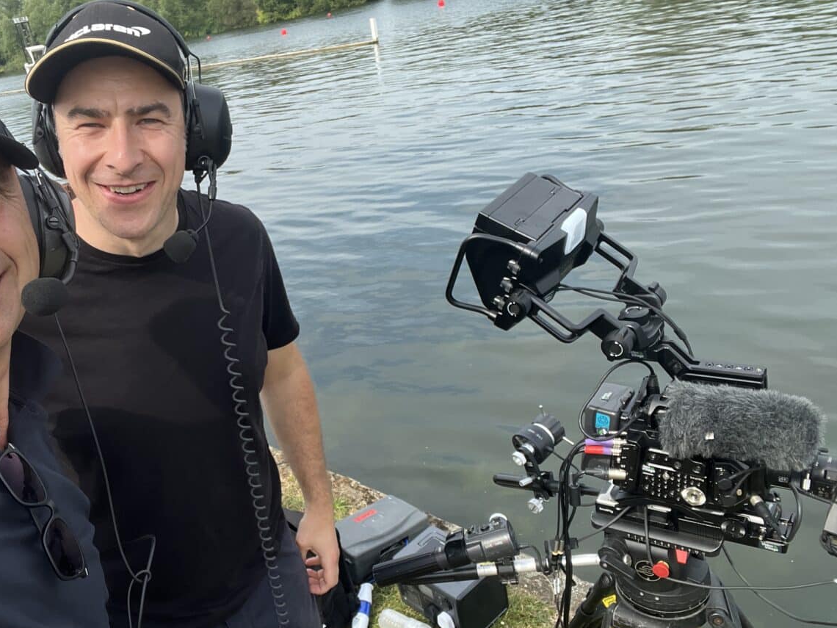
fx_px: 750
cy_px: 352
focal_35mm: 31
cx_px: 325
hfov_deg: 57.8
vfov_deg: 45.4
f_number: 2.2
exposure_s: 1/392
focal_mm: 2.71
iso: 32
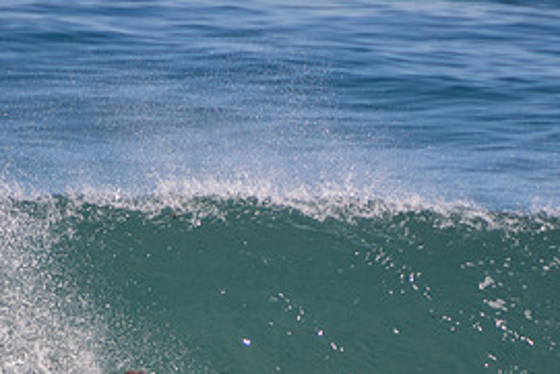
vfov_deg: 1.1
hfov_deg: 1.6
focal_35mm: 1284
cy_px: 387
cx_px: 200
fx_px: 19983
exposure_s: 1/1250
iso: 220
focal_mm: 400
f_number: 5.6
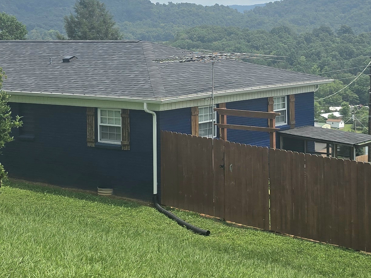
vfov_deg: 19.5
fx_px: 804
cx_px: 204
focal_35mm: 75
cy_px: 73
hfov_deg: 26.0
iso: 12
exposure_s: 1/1429
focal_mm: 6.3
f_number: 1.7
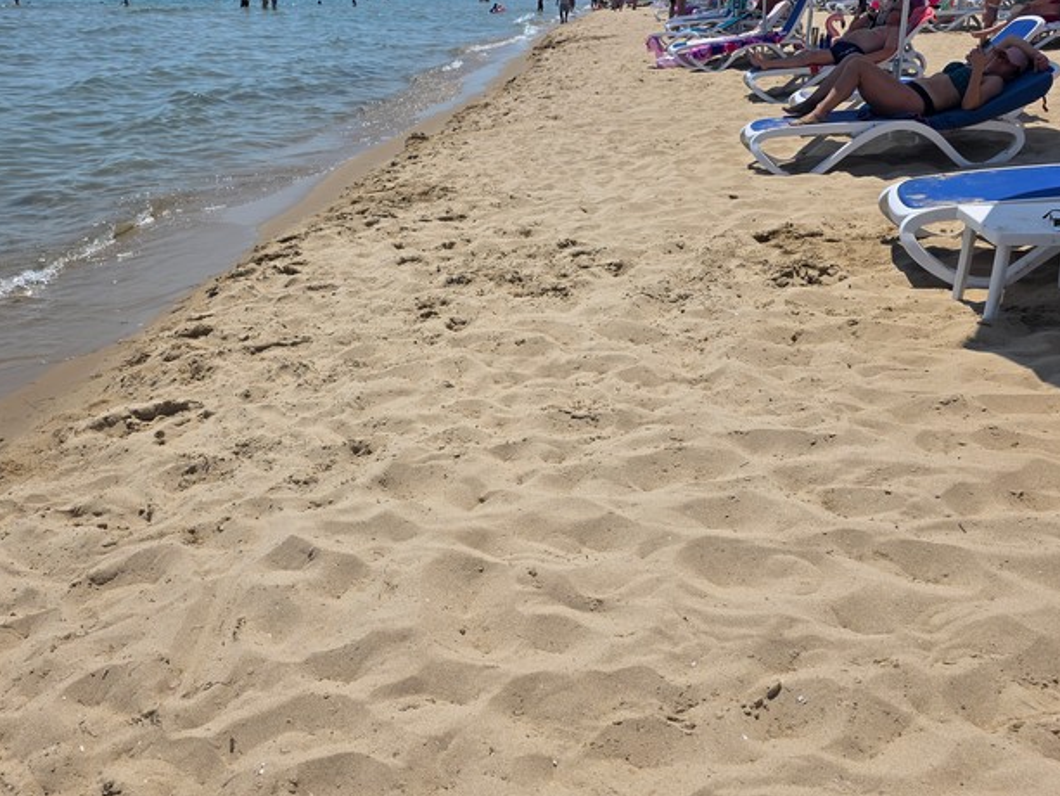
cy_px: 346
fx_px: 919
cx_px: 463
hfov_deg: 59.8
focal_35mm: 30
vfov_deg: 46.7
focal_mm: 6.3
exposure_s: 1/7944
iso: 50
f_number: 1.7
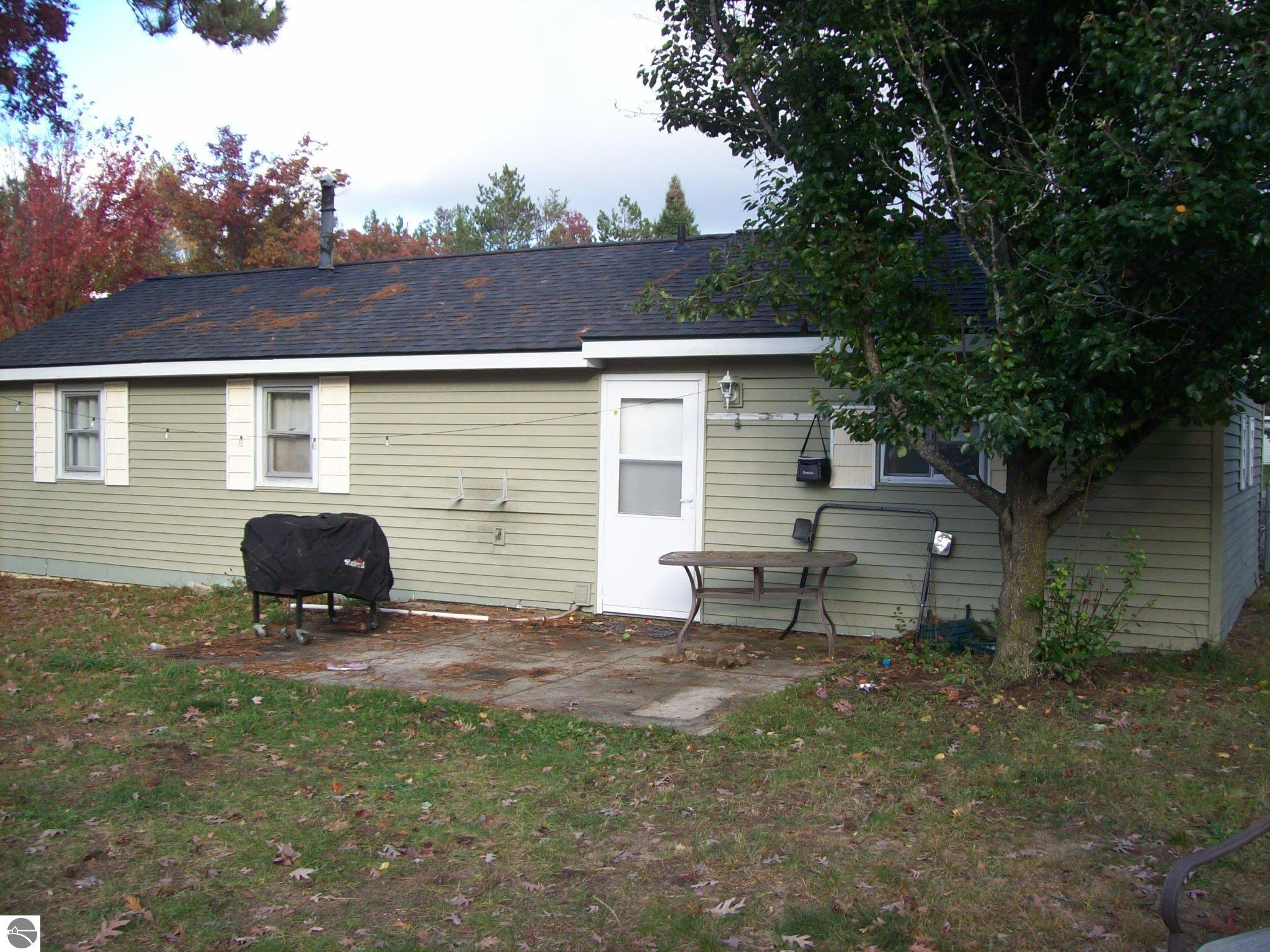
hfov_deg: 51.4
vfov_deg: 39.7
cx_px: 635
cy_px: 476
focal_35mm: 36
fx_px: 1321
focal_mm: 6
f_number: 2.7
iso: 80
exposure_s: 1/269
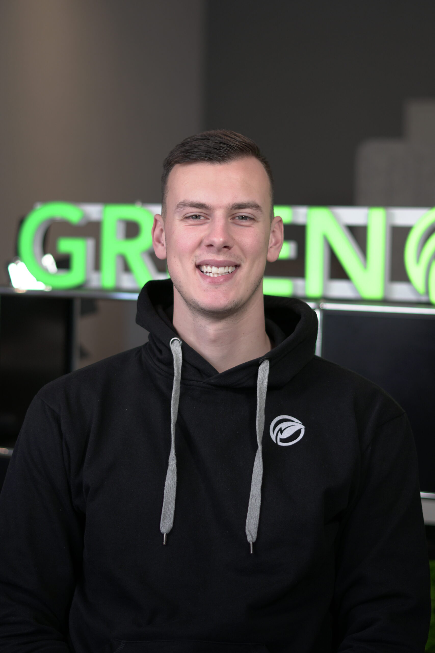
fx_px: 1359
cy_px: 326
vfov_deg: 27.0
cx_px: 218
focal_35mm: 75
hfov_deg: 18.2
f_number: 1.8
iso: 200
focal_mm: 50
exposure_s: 1/250
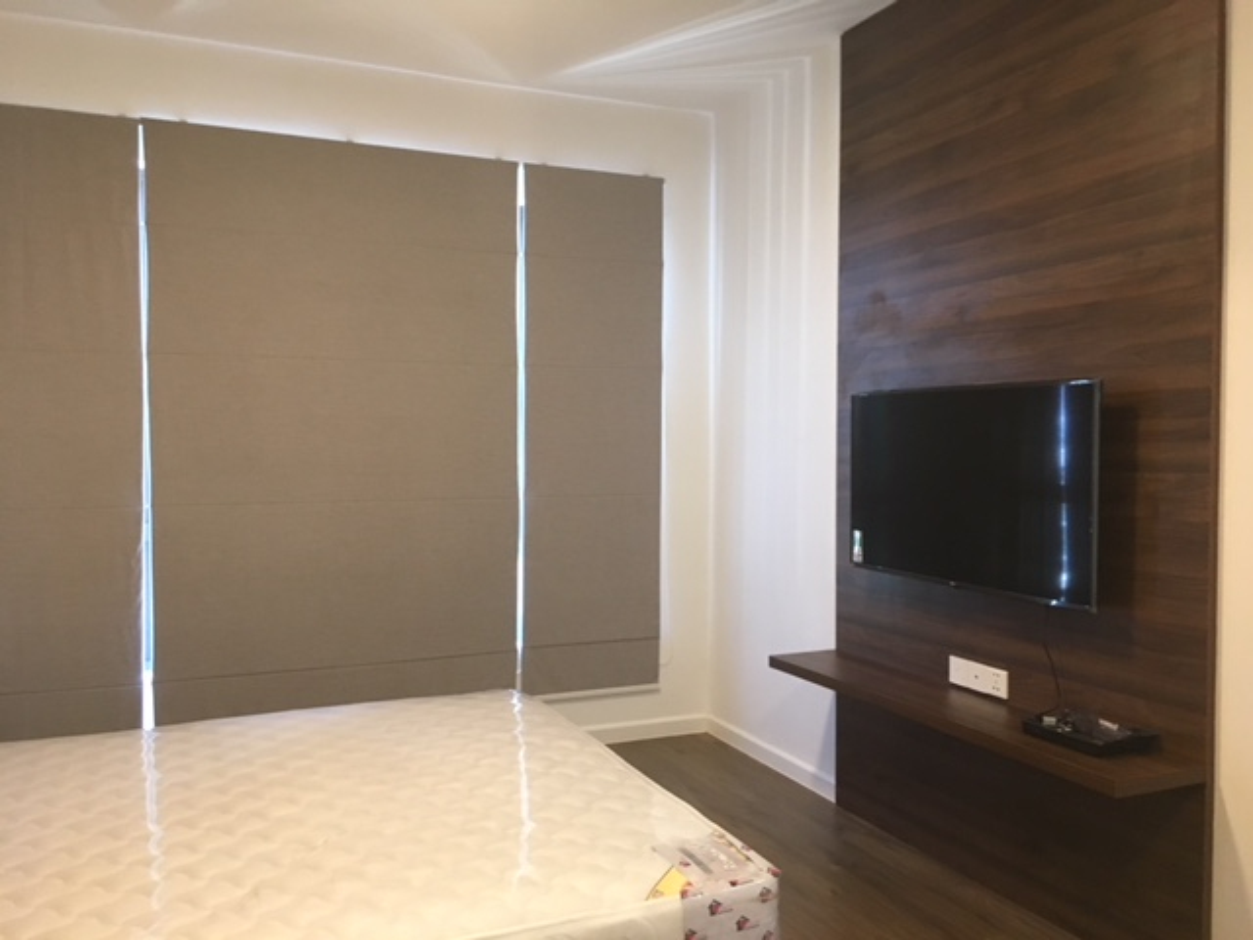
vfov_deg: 48.2
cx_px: 626
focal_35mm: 29
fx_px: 1050
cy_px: 470
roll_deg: -0.3
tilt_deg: -0.9
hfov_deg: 61.7
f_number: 2.2
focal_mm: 4.15
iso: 160
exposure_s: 1/33
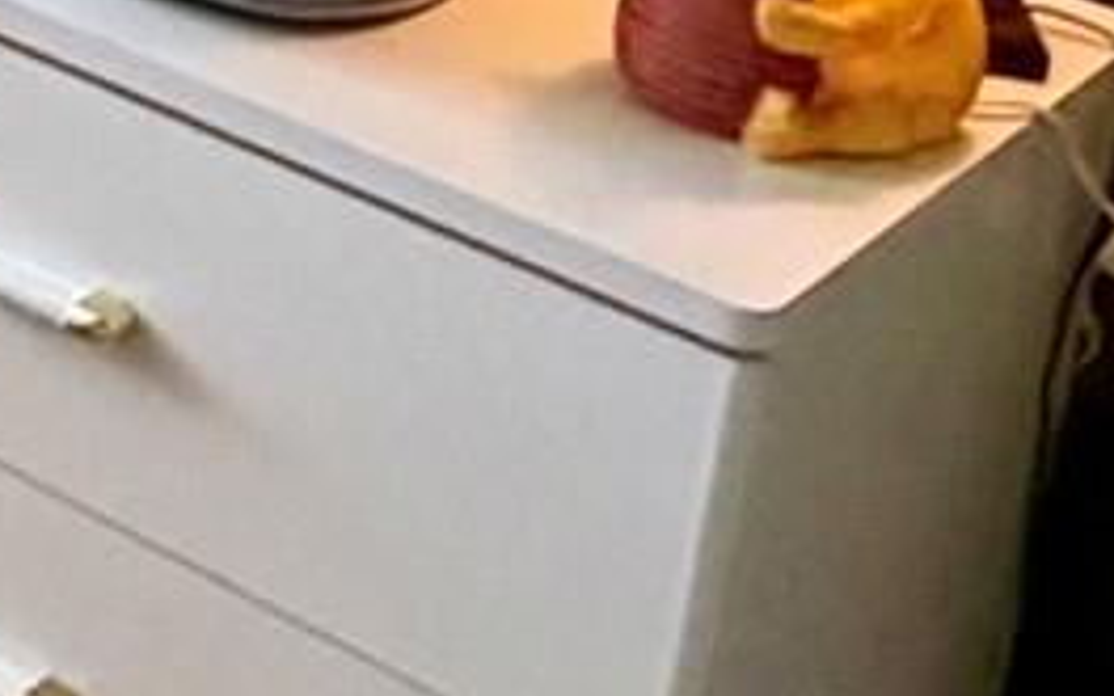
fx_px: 3491
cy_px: -548
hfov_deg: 15.4
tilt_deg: -17.6
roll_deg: -1.8
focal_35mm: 115
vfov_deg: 10.7
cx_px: -941
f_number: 2.2
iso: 320
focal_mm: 2.22
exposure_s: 1/60
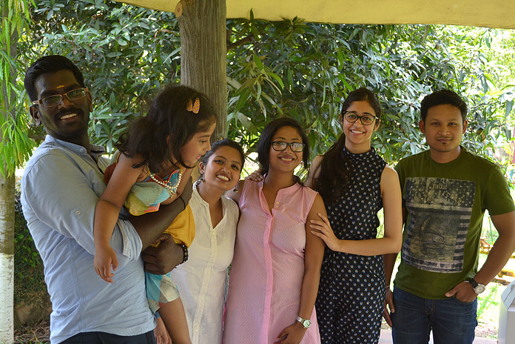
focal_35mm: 45
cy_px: 172
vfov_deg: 29.9
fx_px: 644
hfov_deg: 43.6
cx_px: 258
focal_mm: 30
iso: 360
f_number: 4.5
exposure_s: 1/125
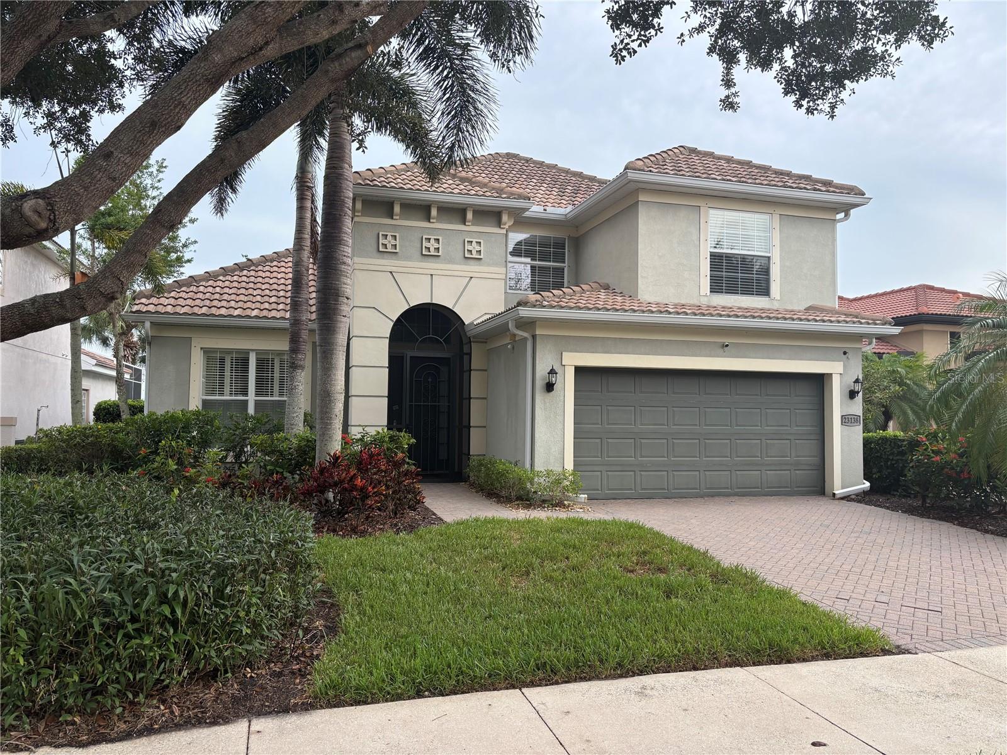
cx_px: 504
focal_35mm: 26
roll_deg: -1.3
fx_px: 756
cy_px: 378
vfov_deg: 53.1
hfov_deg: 67.3
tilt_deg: +3.0
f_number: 1.6
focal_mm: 5.96
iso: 40
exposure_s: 1/222
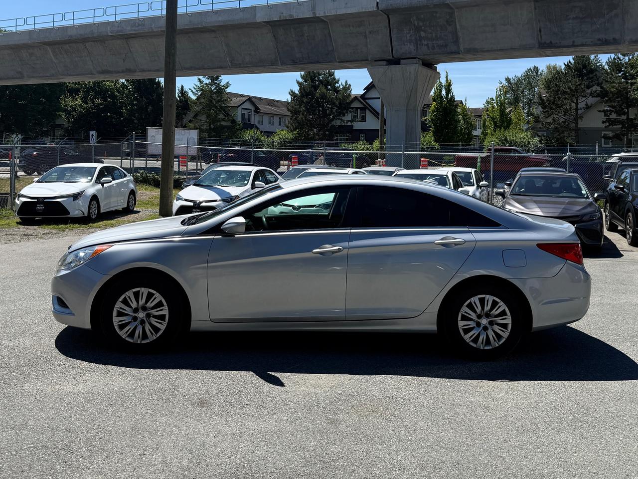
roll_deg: -0.1
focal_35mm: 24
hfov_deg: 71.6
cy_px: 240
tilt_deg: -5.2
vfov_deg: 56.8
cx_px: 319
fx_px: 442
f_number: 1.78
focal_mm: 6.76
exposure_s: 1/3759
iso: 80
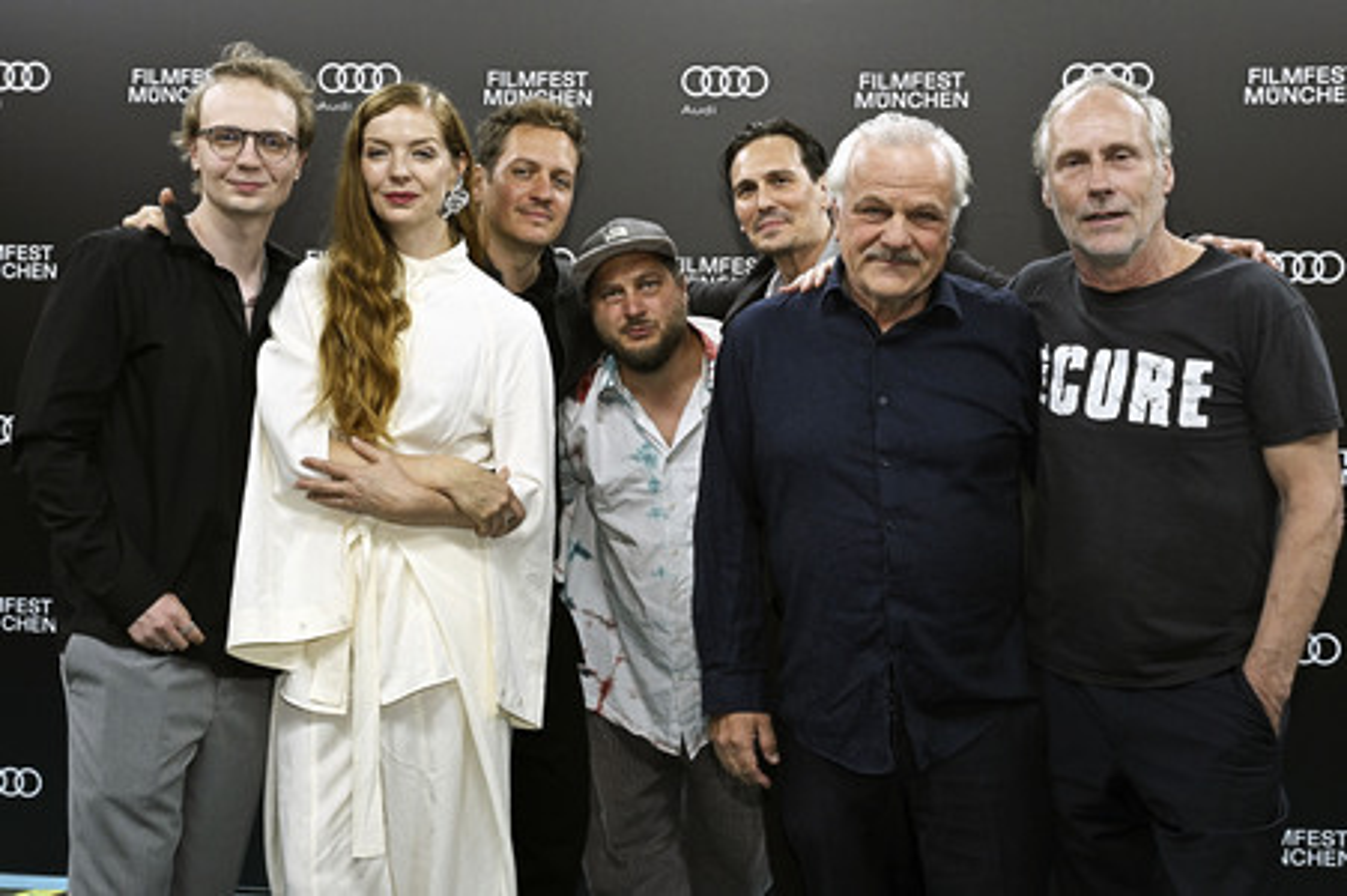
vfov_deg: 38.8
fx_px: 1271
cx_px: 674
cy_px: 448
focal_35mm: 34
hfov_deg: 55.8
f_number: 6.3
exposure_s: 1/200
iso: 800
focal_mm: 34
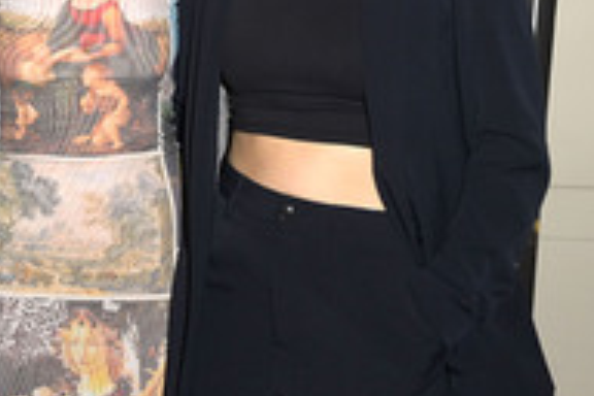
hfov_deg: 24.7
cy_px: 9
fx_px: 1320
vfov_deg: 16.7
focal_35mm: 80
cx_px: 70
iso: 800
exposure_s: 1/160
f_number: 5
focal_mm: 34
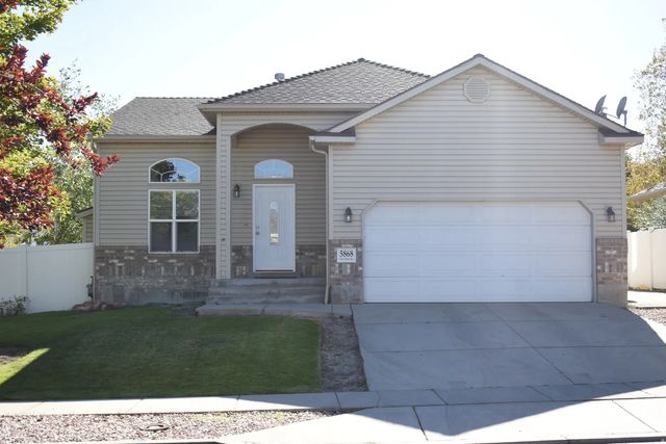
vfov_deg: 28.1
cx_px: 333
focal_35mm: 48
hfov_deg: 41.1
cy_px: 222
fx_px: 888
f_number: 5.6
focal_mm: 32
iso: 100
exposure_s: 1/200
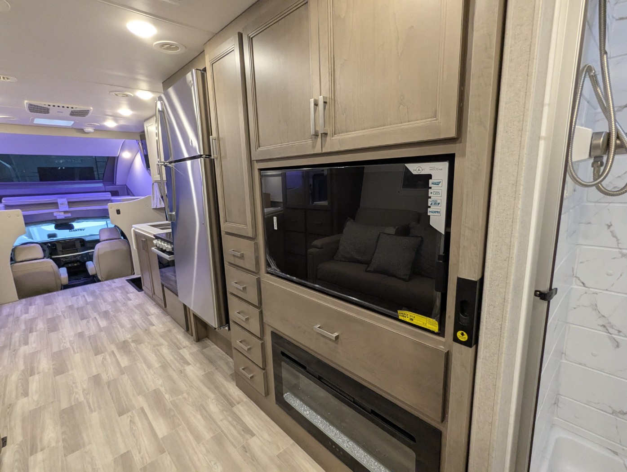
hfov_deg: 94.4
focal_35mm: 16
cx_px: 314
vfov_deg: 78.2
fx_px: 290
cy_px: 236
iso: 262
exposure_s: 1/87.5
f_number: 2.2
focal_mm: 2.35
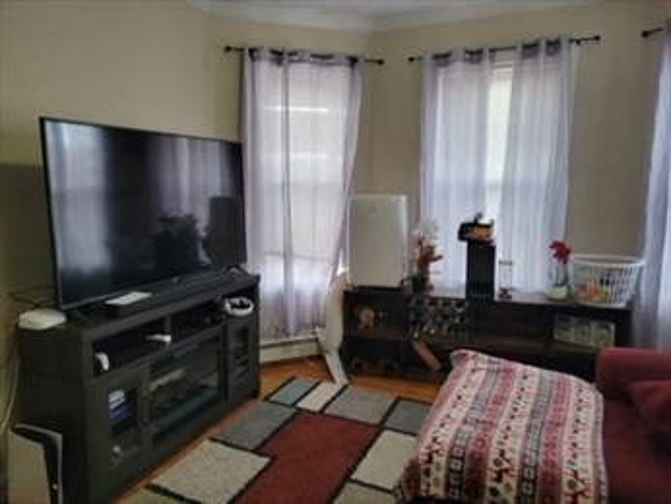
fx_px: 504
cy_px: 252
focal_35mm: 26
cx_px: 336
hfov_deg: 67.3
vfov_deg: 53.1
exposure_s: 1/120
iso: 320
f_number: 1.8
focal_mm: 5.4
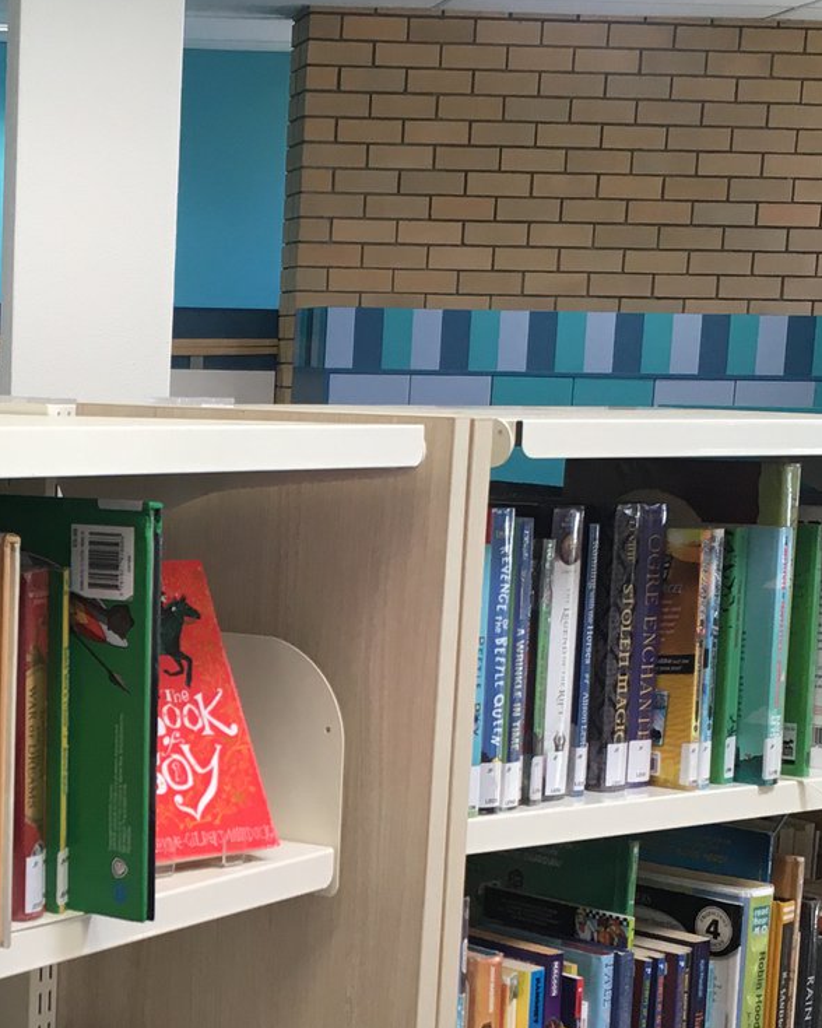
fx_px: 2342
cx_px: 10
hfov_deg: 19.4
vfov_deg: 24.3
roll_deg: -1.4
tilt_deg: -11.2
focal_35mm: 77
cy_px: 850
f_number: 2.2
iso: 25
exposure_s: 1/33
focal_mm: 4.15
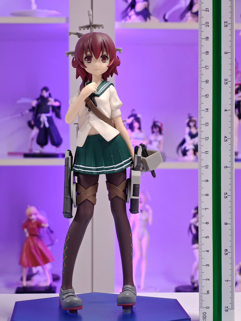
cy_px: 177
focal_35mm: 90
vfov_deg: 21.8
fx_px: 835
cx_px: 121
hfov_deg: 16.4
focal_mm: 7.48
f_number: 2.4
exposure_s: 1/15.6
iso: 400
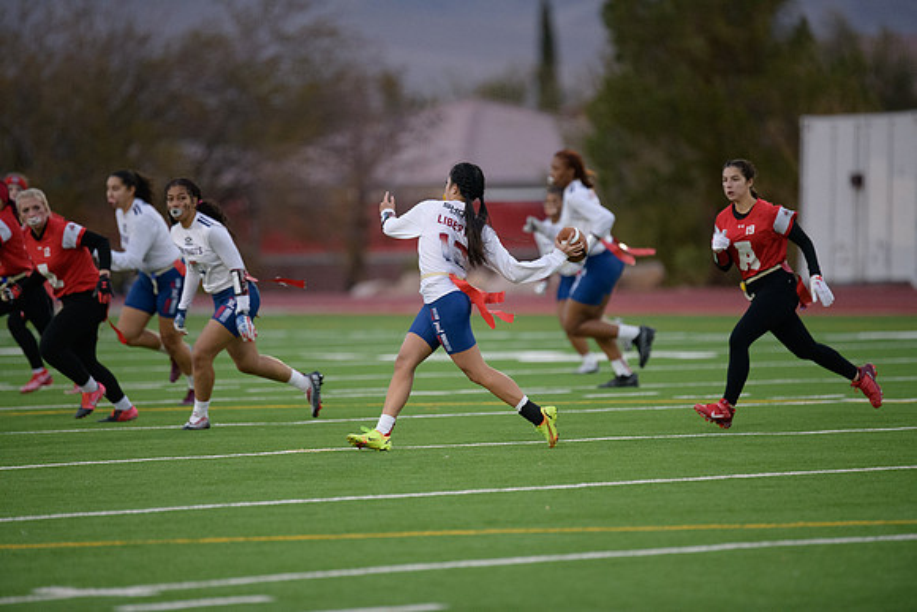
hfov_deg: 6.9
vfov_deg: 4.6
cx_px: 458
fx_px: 7643
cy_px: 306
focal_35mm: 300
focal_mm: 300
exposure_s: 1/3200
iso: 3600
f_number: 2.8
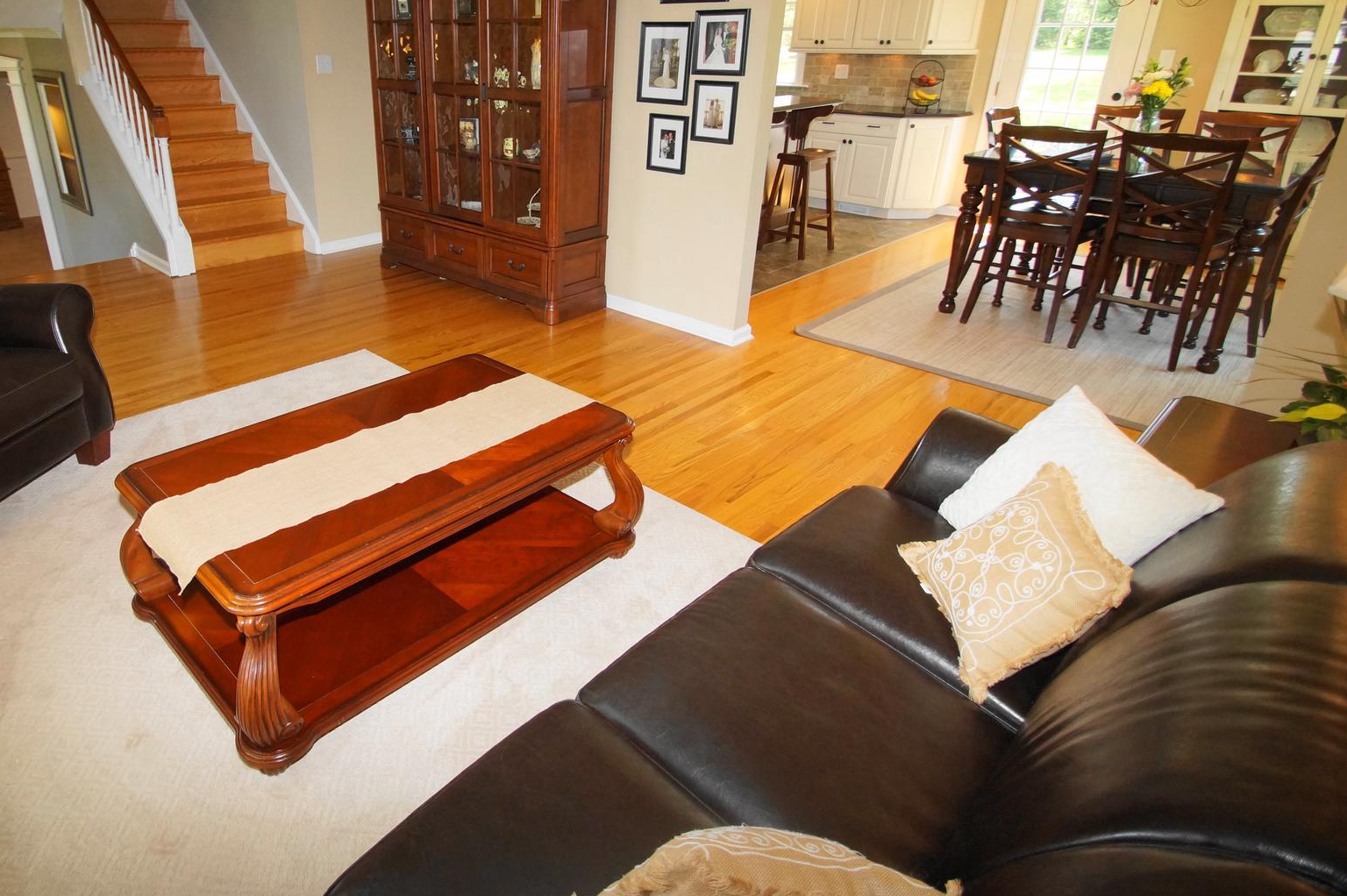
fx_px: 748
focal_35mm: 20
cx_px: 531
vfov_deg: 61.6
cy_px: 384
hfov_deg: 82.9
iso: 800
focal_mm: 10
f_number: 3.5
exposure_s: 1/160
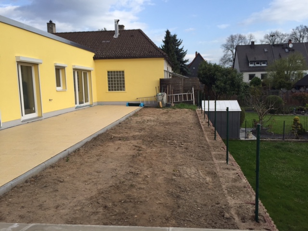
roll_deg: +0.1
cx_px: 154
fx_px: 258
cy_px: 116
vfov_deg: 48.2
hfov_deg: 61.7
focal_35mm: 29
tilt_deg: -7.8
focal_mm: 4.15
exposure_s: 1/1014
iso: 32
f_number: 2.2
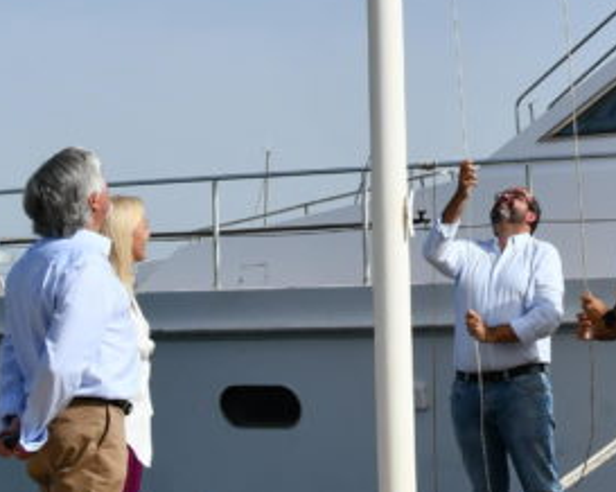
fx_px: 1767
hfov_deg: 18.9
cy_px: -120
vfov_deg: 15.2
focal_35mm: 97
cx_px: 688
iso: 100
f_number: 9
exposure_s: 1/320
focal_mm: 18
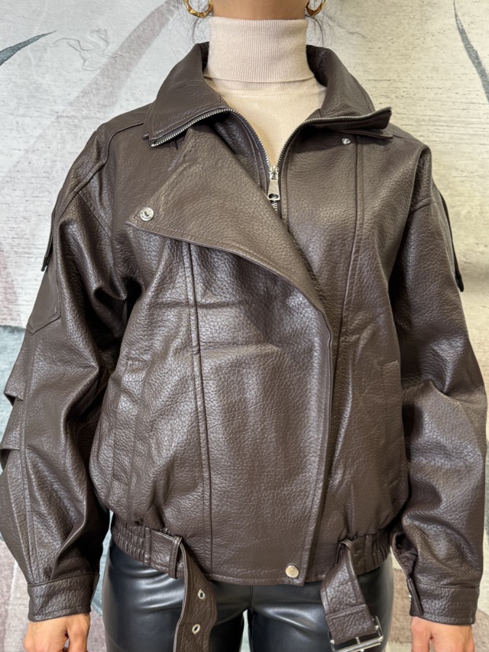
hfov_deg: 46.8
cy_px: 381
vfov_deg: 59.6
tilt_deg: -3.9
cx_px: 244
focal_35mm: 30
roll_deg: -2.2
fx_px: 565
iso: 200
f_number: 1.78
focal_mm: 6.76
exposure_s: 1/100
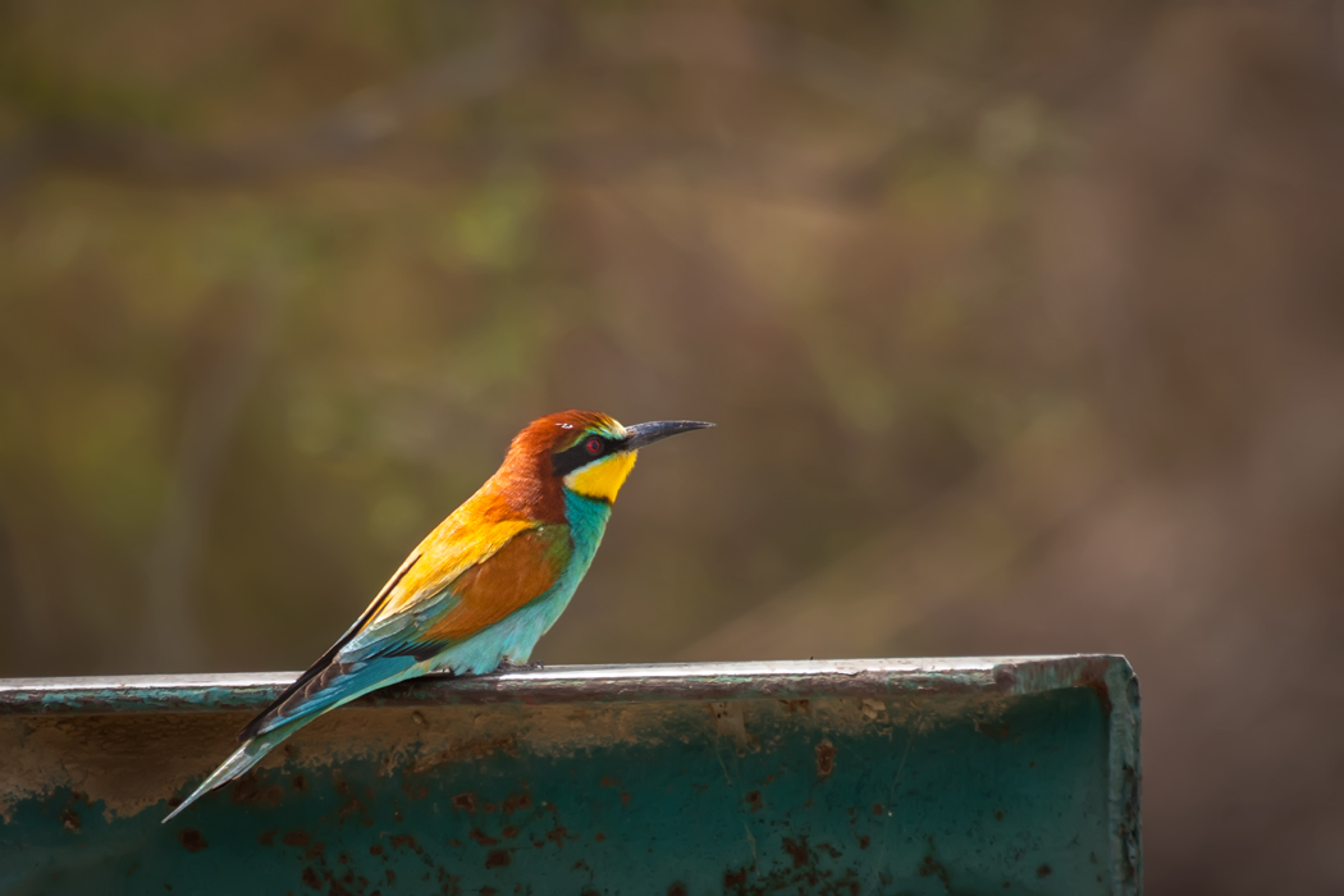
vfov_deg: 1.8
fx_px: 27998
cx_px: 672
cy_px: 448
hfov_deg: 2.7
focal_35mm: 750
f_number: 7.1
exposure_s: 1/400
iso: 200
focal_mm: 500
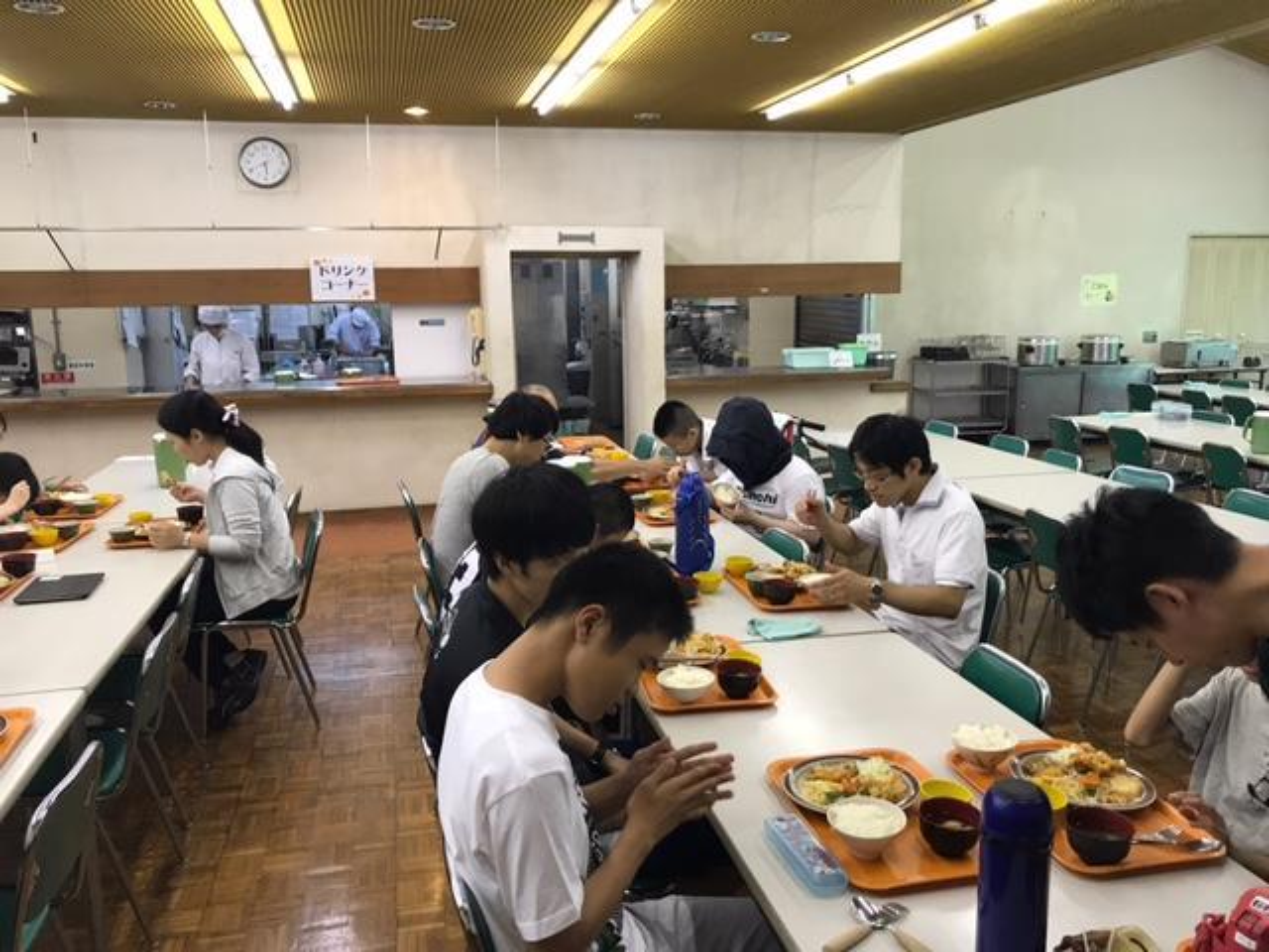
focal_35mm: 28
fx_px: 1026
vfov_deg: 49.7
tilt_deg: -8.3
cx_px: 634
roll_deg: +0.9
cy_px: 476
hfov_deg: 63.4
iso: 32
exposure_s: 1/30
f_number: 1.8
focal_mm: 4
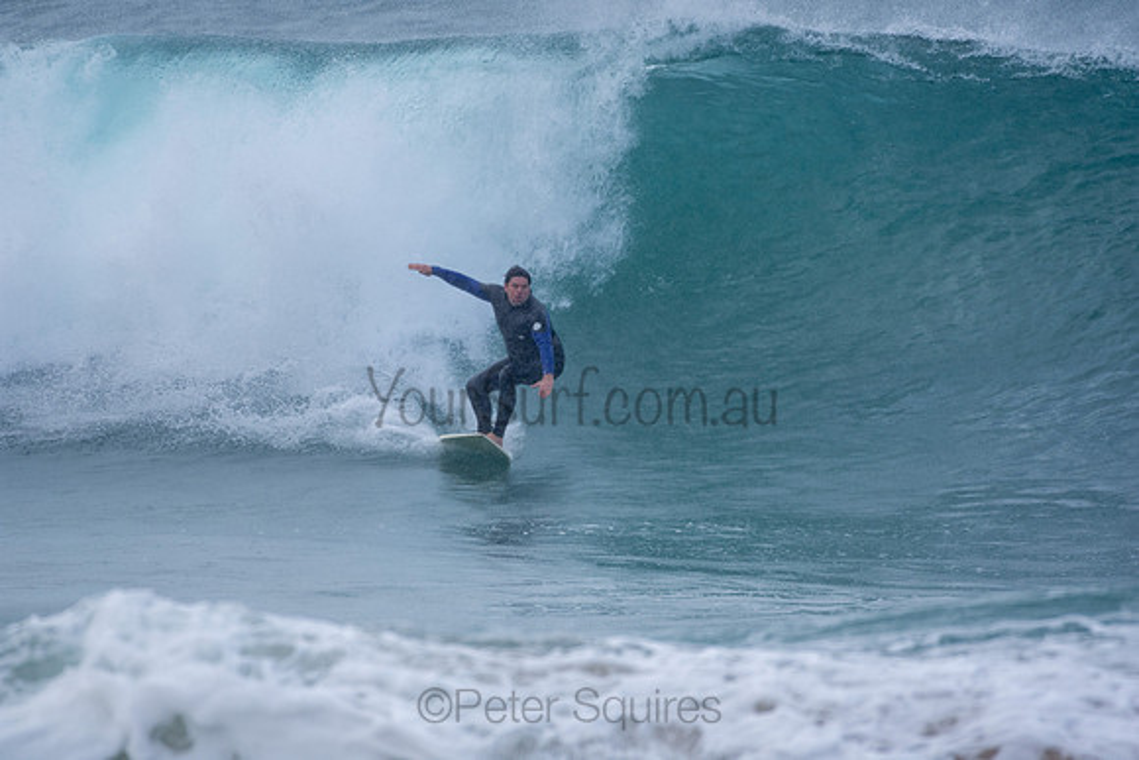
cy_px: 380
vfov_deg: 1.9
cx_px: 570
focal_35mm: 720
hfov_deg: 2.9
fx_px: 22784
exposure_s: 1/1000
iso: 280
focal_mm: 480
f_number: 5.6
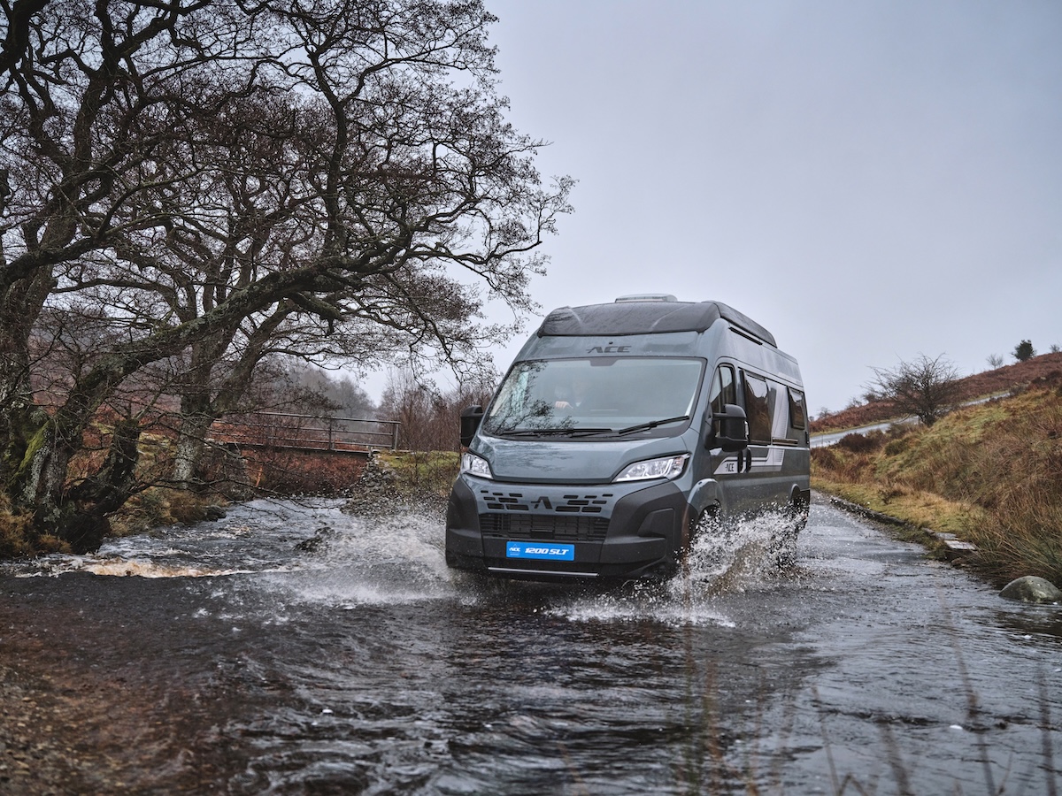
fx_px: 1104
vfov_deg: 39.7
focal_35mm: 36
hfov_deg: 51.4
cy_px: 398
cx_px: 531
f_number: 4
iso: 1000
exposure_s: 1/400
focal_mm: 45
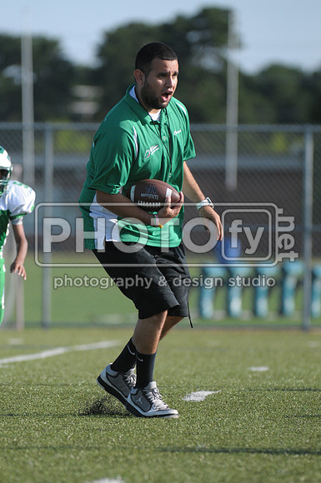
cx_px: 160
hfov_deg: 3.5
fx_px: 5231
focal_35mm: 390
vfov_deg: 5.3
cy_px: 242
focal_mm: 260
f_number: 4
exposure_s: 1/3200
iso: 640
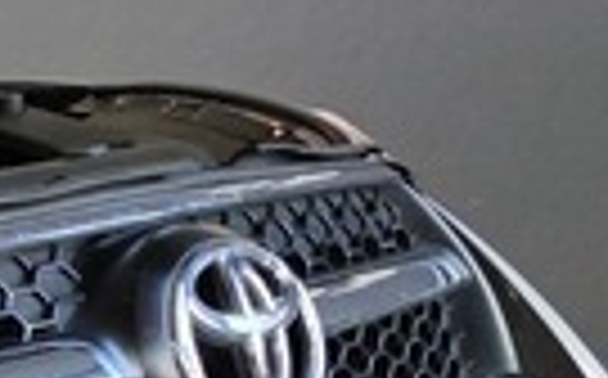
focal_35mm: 185
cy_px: 662
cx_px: -1284
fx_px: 3062
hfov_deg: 9.0
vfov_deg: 6.9
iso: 40
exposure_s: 1/180
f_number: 1.7
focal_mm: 6.25
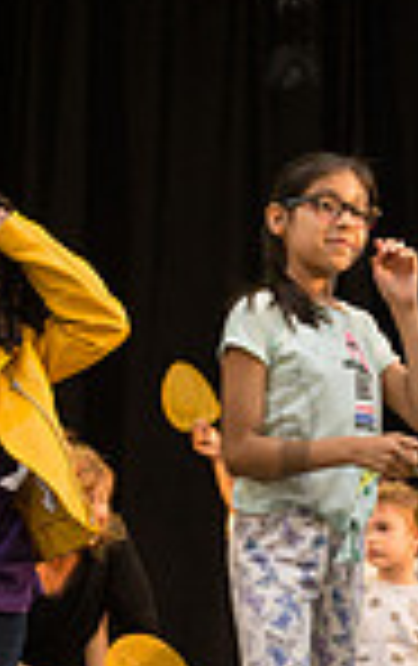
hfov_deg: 11.7
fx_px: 2034
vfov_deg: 18.5
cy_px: 443
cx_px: 292
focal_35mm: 112
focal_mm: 27
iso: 1600
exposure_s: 1/1250
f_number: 2.8
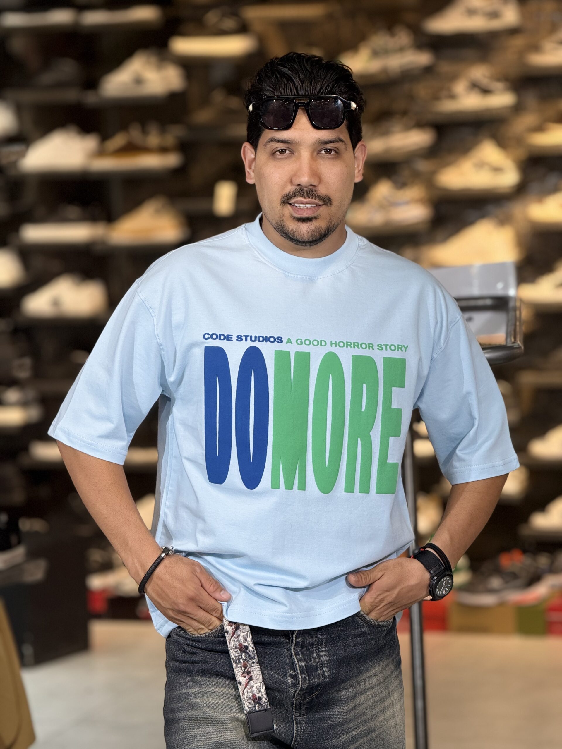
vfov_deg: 16.4
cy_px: 374
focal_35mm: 120
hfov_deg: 12.3
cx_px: 281
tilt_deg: -5.3
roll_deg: +1.3
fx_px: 2598
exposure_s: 1/100
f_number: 2.8
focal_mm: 15.66
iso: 125
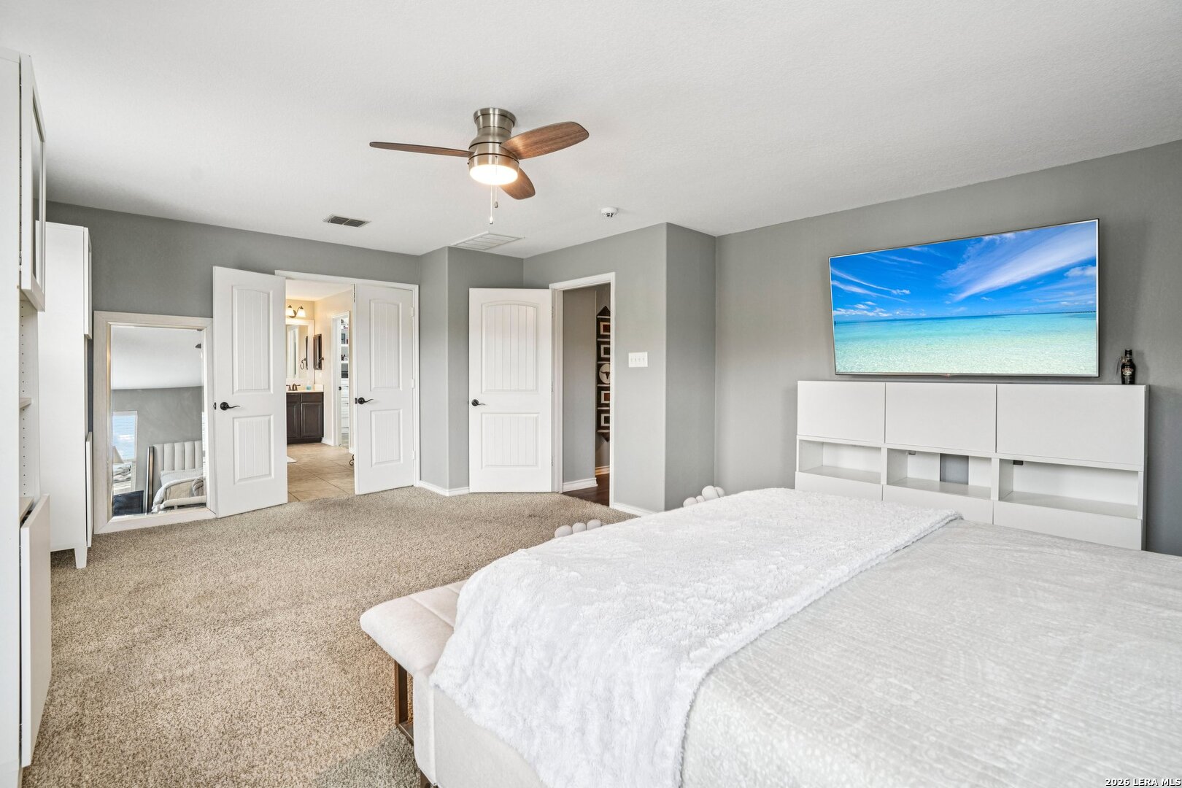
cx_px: 591
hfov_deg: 96.7
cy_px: 394
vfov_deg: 73.7
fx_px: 525
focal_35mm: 16
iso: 400
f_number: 8
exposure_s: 1/15
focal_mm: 16
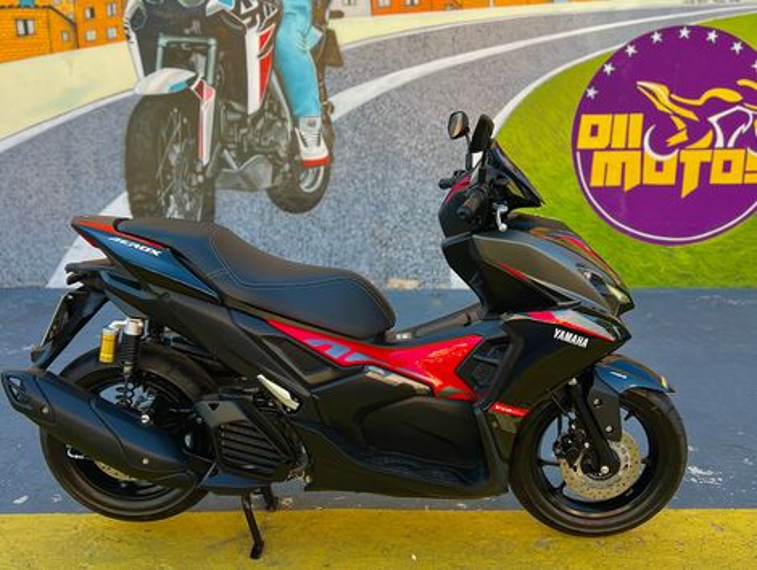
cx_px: 378
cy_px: 285
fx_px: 569
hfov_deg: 67.2
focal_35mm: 26
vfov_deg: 53.2
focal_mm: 5.7
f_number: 1.5
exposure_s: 1/473
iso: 50
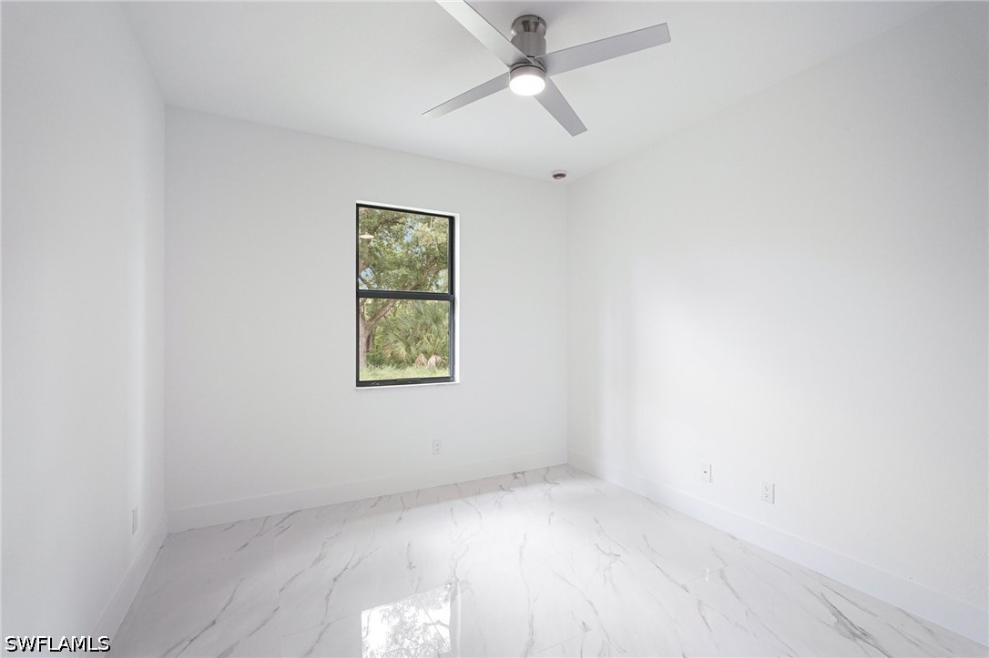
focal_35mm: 16
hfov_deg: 96.8
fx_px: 439
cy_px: 329
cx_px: 494
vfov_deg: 73.7
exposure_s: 1/50
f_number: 8
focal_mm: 16
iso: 400
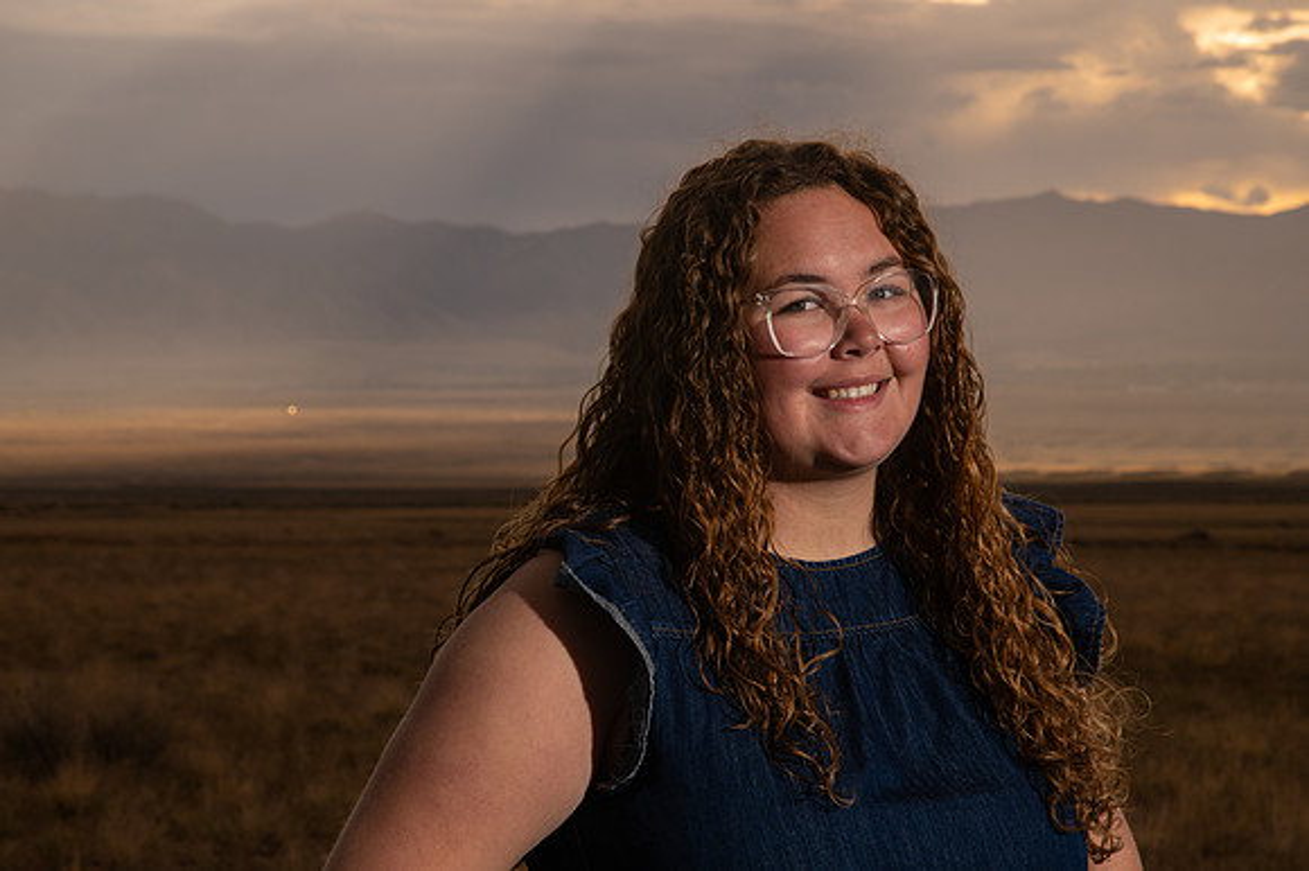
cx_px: 647
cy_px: 457
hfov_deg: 16.5
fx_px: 4516
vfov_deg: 11.0
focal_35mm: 124
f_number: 14
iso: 200
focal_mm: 98
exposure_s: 1/100
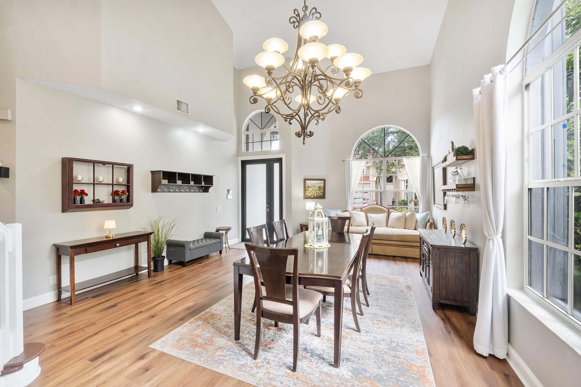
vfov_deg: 77.3
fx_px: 242
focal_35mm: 15
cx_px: 290
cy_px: 194
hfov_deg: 100.4
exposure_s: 1/6
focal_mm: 10
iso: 160
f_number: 11
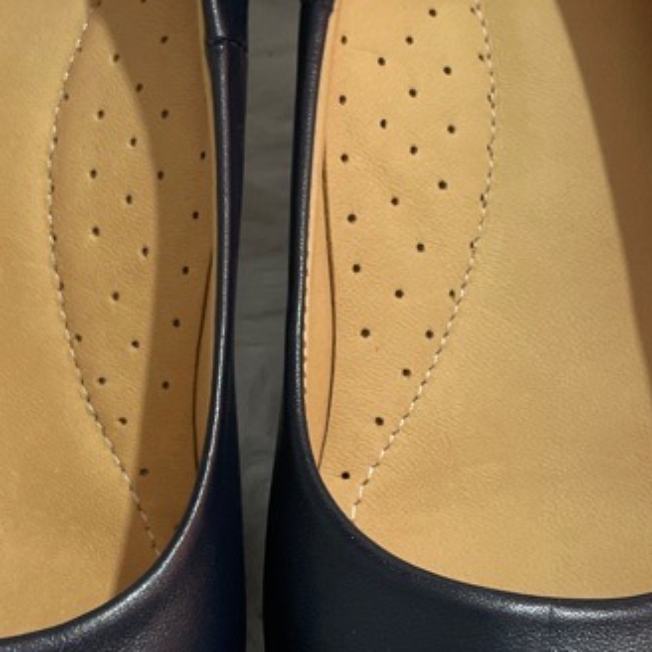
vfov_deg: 24.6
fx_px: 1492
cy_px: 278
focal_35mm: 70
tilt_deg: -54.0
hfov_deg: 24.7
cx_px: 328
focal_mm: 4.2
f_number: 1.6
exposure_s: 1/50
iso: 200
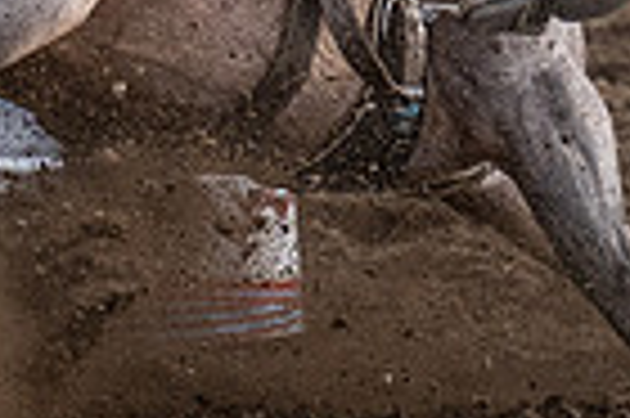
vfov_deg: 1.7
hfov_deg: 2.6
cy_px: -295
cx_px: 219
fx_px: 13791
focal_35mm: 789
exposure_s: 1/8000
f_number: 2.8
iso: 1250
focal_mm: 130
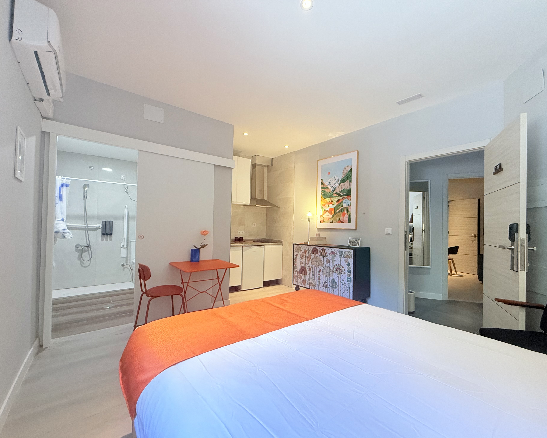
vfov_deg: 84.0
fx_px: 243
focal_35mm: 15
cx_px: 283
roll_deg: -1.2
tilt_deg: +1.6
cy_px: 223
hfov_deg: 96.8
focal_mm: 2.22
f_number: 2.2
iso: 250
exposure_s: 1/99
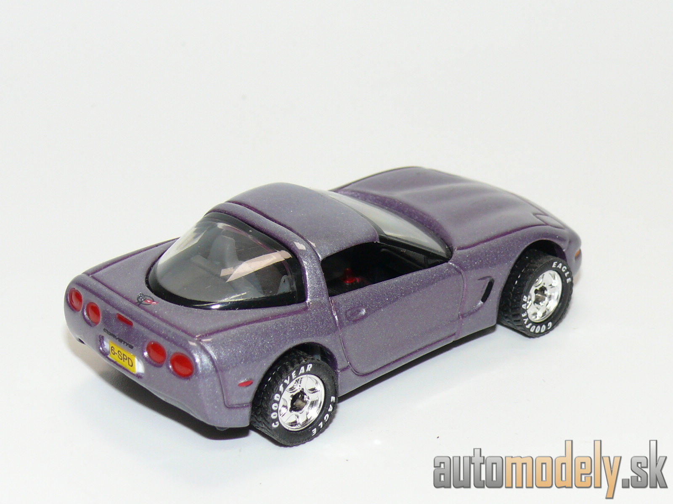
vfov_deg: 13.7
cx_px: 336
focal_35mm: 108
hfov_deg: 18.2
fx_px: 2100
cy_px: 252
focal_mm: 13.8
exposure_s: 1/30
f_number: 4
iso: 100
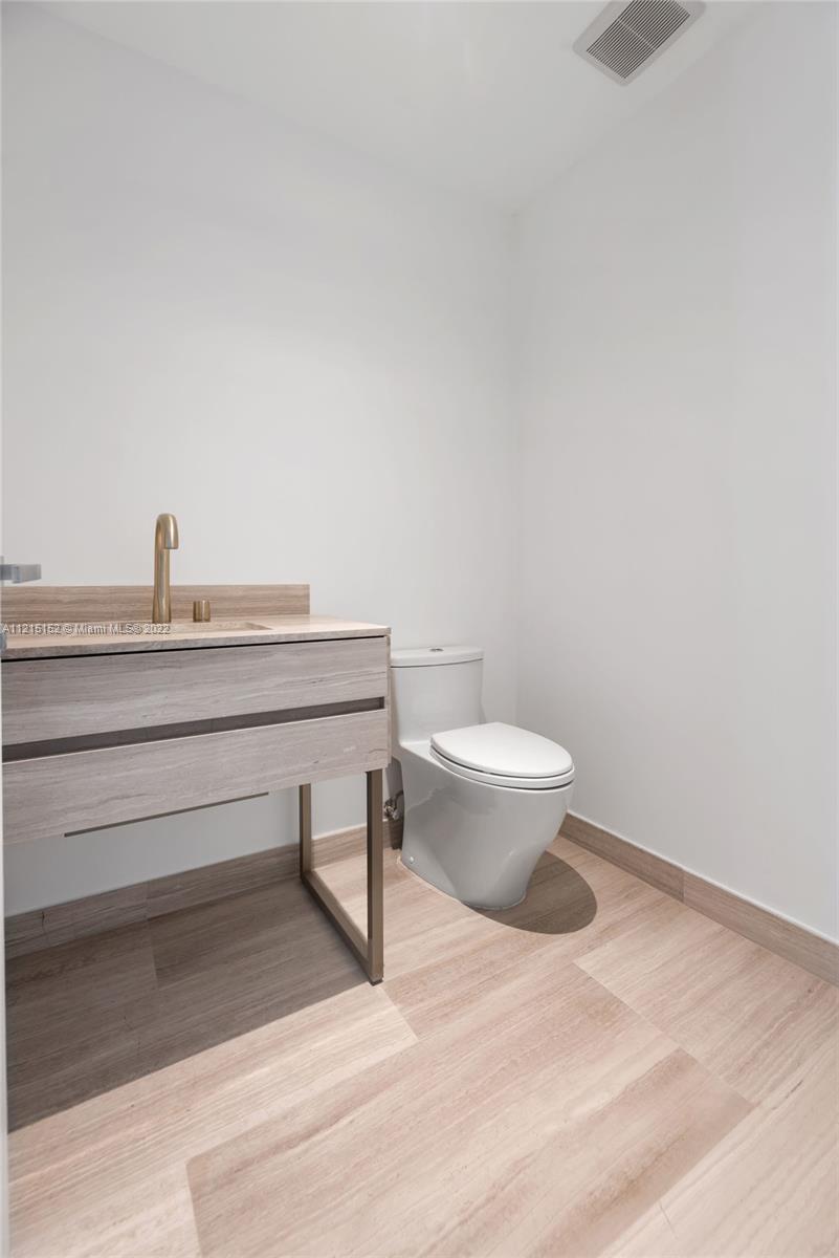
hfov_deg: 81.3
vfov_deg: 104.2
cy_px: 629
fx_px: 489
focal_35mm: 14
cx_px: 420
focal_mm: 14
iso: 125
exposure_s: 1/2
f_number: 7.1
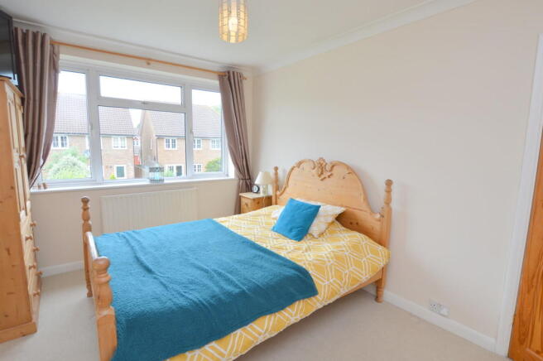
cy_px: 180
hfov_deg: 100.4
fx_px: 226
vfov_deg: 77.2
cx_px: 272
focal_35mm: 15
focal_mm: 10
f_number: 7.1
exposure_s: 1/25
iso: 100
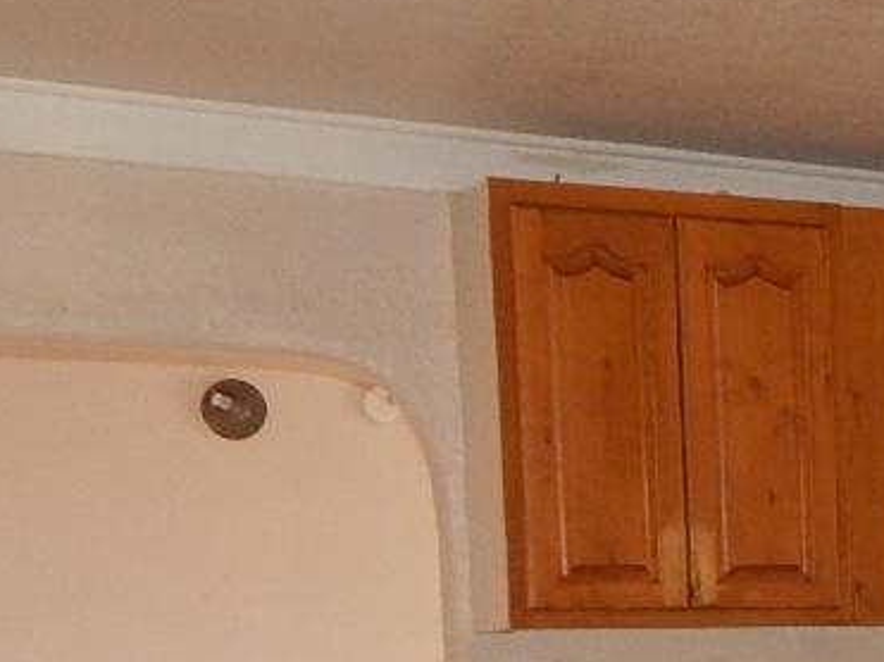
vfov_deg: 14.8
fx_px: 2425
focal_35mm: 95
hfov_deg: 18.1
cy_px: 898
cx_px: 1368
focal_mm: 4
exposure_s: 1/30
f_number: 3
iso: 200
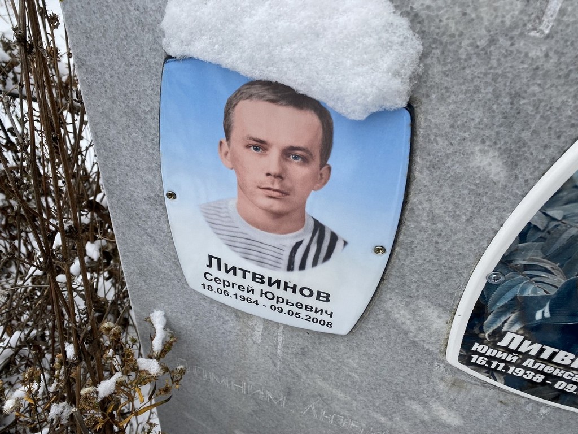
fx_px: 434
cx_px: 289
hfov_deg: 67.3
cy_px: 217
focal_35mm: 26
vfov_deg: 53.1
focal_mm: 4.25
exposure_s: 1/465
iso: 32
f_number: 1.8
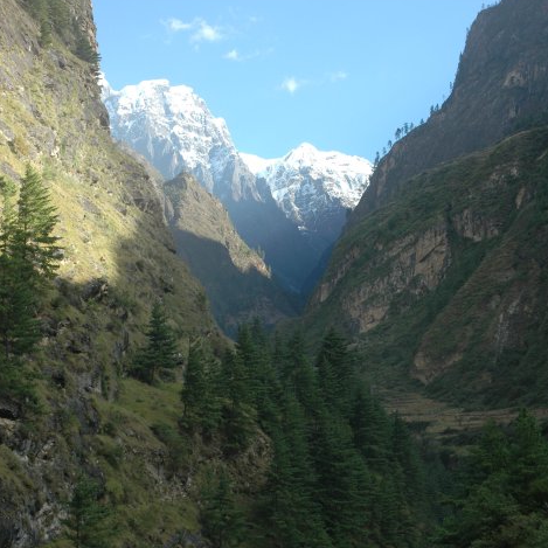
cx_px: 276
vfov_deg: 27.9
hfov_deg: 28.3
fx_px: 1086
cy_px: 408
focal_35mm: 61
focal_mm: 31
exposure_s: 1/200
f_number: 7.1
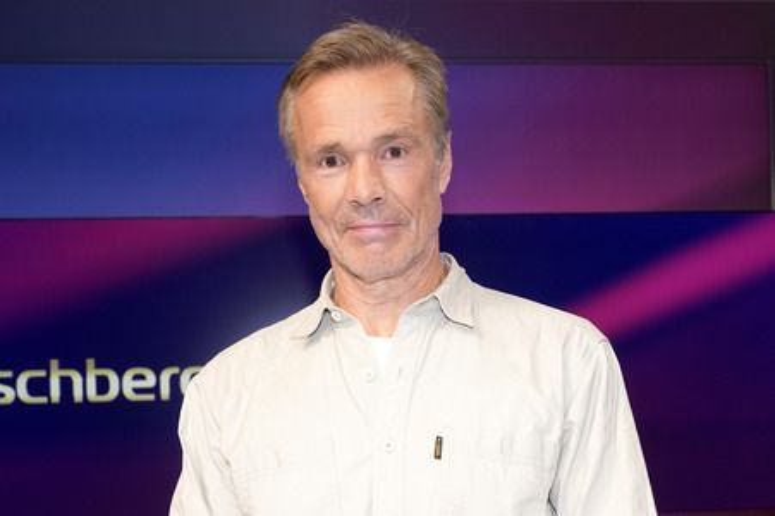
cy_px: 258
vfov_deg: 39.9
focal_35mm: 33
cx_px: 388
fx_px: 710
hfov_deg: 57.3
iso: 2000
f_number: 5
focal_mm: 33
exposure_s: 1/160
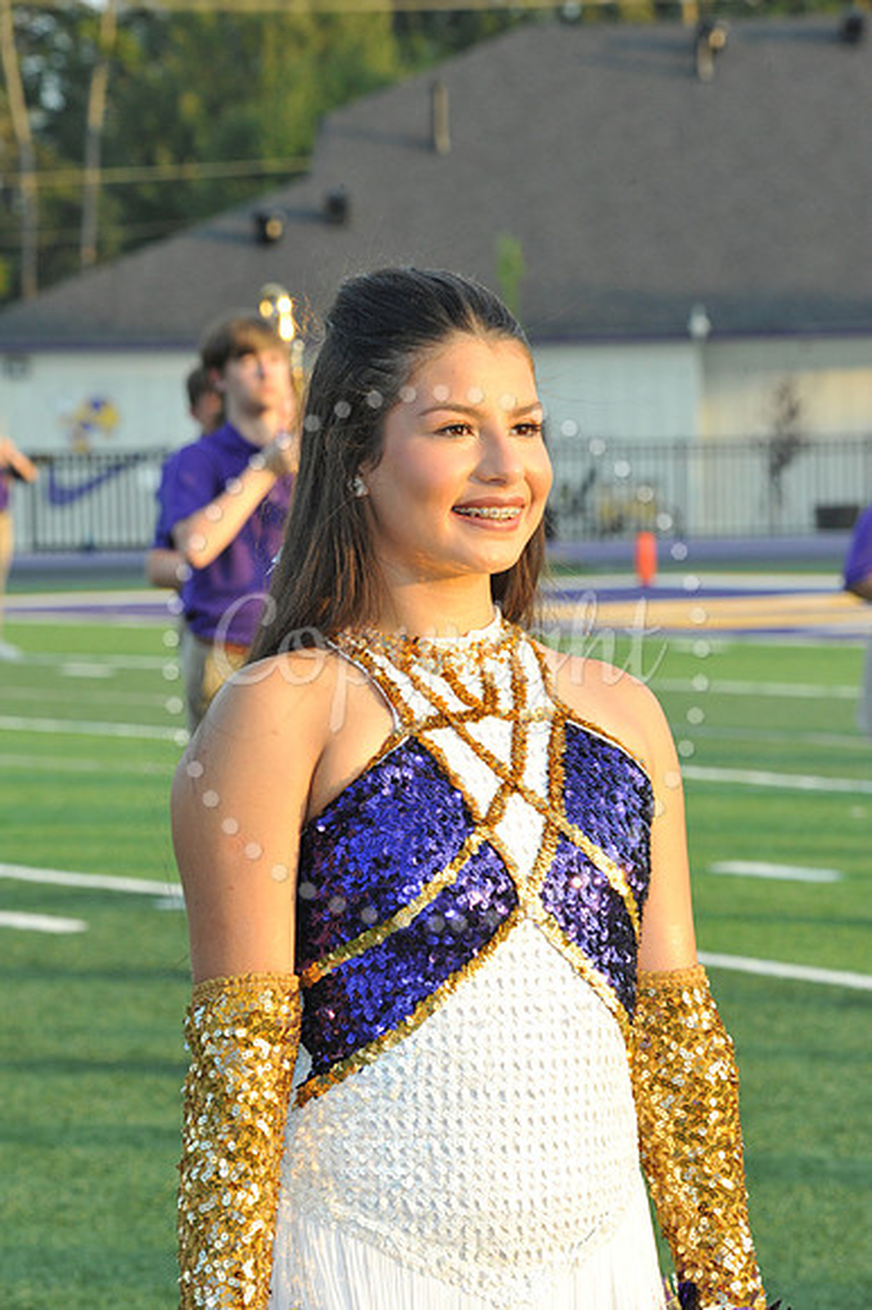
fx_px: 5638
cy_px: 655
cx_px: 436
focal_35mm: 155
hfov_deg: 8.8
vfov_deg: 13.3
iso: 1600
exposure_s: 1/250
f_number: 13
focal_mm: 155
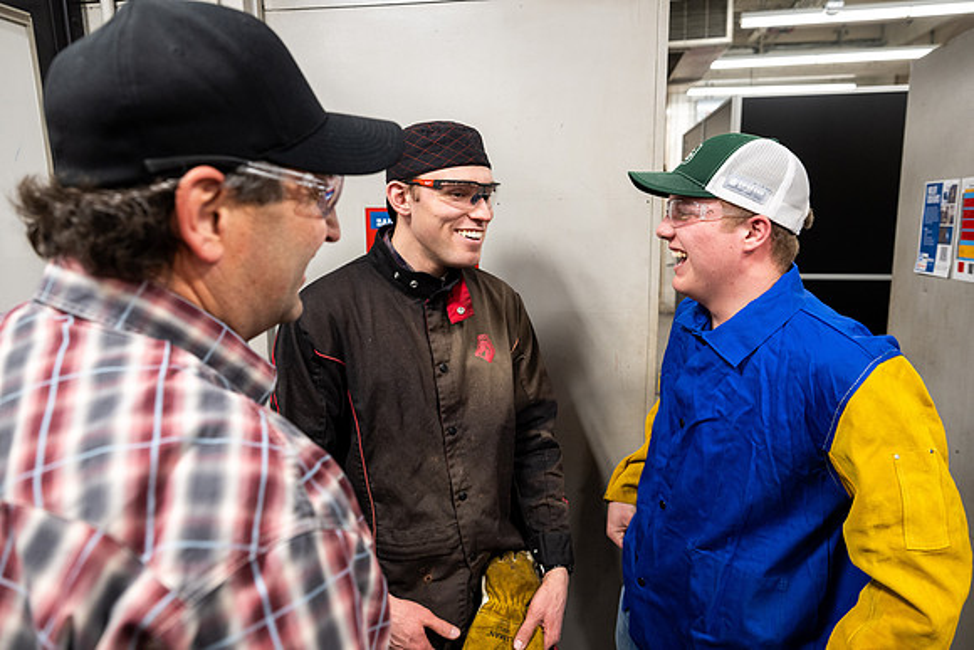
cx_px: 487
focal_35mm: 24
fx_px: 649
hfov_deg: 73.7
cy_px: 325
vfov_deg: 53.2
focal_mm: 24
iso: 1000
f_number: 4
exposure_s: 1/125
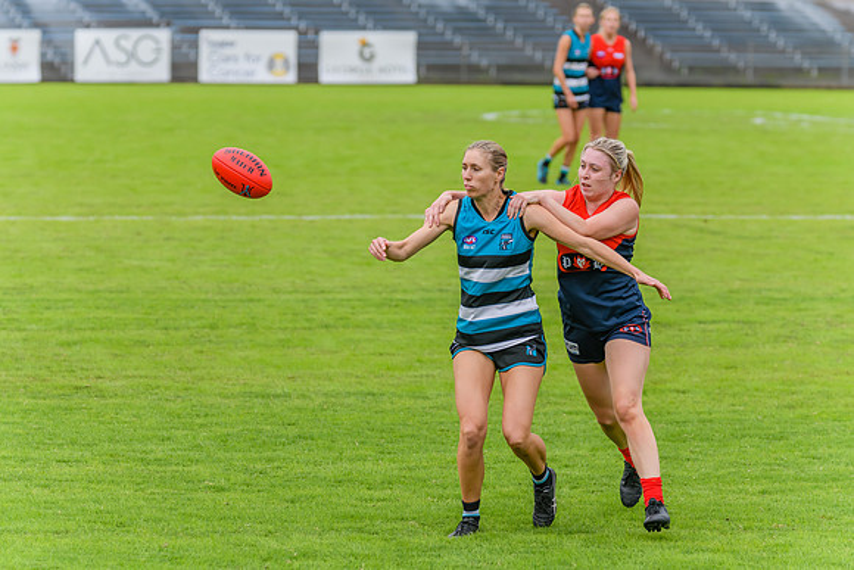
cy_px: 275
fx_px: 5457
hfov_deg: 8.9
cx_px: 425
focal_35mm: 230
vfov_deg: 6.0
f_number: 5.6
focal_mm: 220
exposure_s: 1/1600
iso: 800
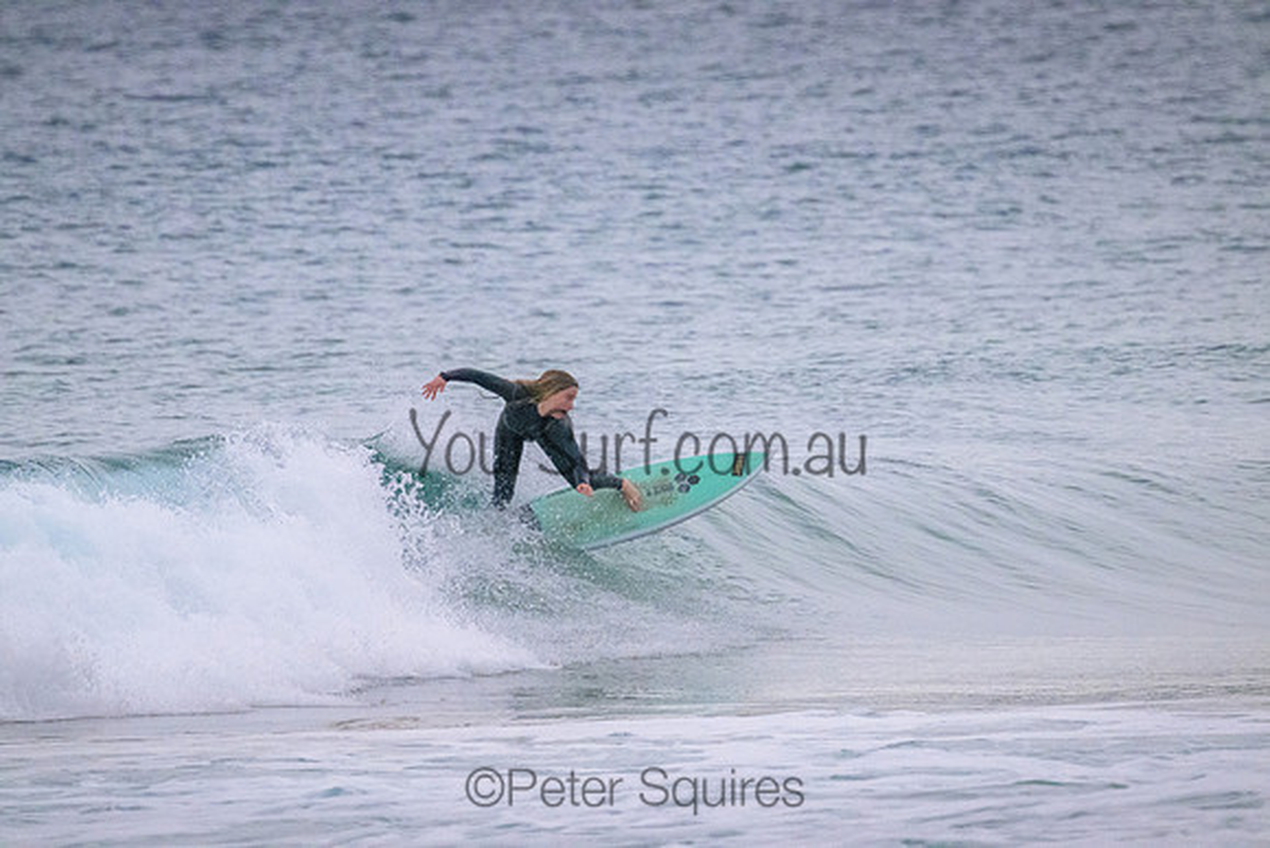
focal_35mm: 800
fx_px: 28228
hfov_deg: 2.6
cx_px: 635
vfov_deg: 1.7
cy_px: 424
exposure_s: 1/1600
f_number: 11
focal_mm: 800
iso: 14400
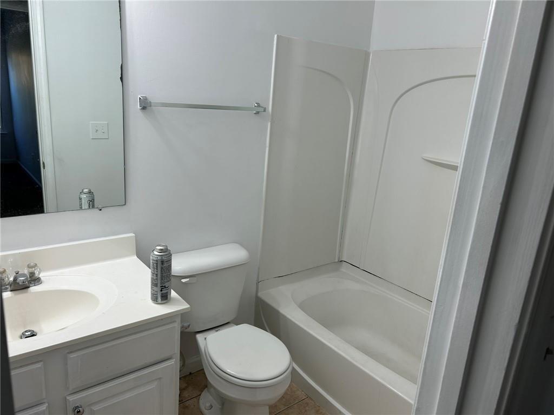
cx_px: 277
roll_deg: -3.6
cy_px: 208
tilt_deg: -15.0
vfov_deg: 53.1
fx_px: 416
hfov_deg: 67.3
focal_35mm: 26
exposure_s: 1/120
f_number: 1.5
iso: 40
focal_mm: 5.7
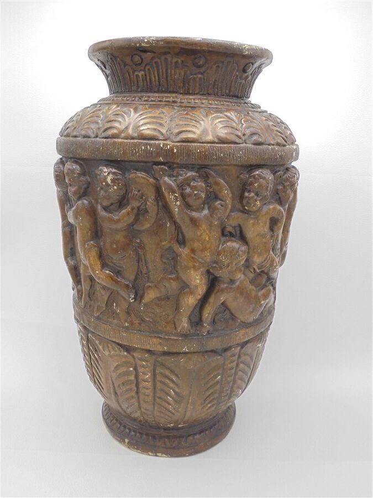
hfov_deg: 41.8
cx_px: 186
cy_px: 249
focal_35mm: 34
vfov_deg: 54.0
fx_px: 488
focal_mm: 6.1
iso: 200
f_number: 4
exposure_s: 1/30
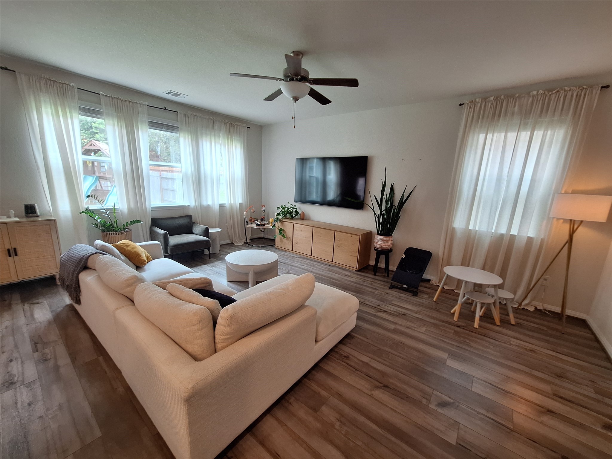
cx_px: 306
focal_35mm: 13
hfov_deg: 106.2
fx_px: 230
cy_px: 230
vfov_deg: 89.9
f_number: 2.2
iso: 80
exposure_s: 1/60
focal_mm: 1.74
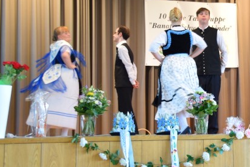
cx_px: 233
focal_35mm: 111
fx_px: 771
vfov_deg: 12.3
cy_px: 66
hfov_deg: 18.1
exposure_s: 1/60
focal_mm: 38
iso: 1250
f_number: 4.2
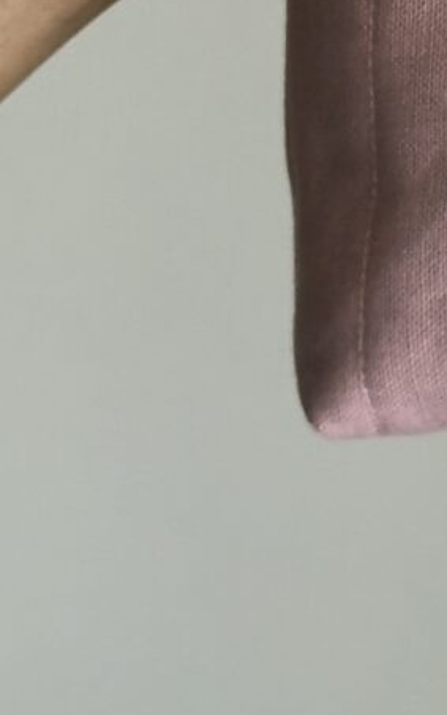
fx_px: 4205
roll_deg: -1.2
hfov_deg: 5.9
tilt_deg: -1.1
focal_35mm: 216
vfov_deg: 9.4
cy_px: -452
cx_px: 960
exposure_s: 1/60
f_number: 1.78
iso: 200
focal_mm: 6.76
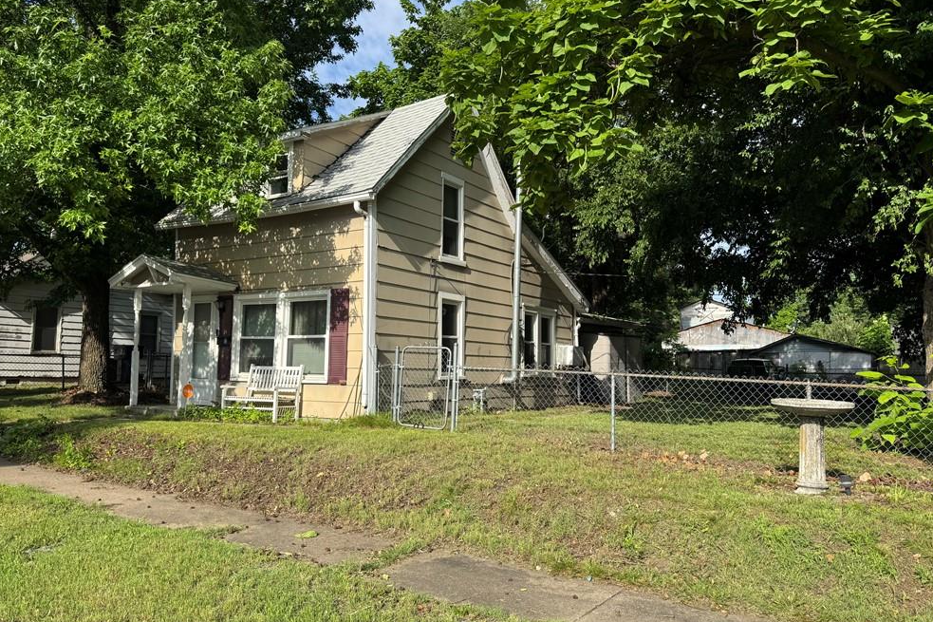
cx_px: 456
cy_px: 327
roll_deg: -2.0
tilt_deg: +3.6
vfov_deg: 49.5
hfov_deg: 69.4
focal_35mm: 26
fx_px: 674
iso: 80
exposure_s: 1/3247
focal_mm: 6.76
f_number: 1.78
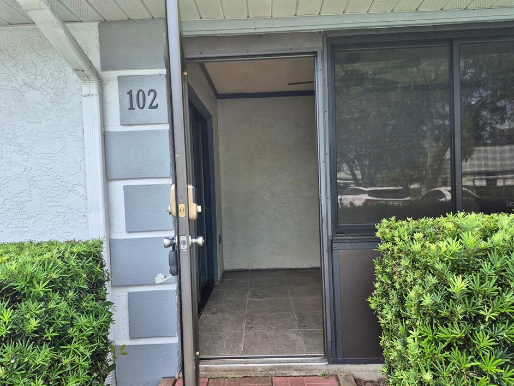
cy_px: 203
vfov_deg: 54.9
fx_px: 371
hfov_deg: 69.4
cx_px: 259
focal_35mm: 25
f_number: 1.8
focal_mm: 5.4
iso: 25
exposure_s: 1/358
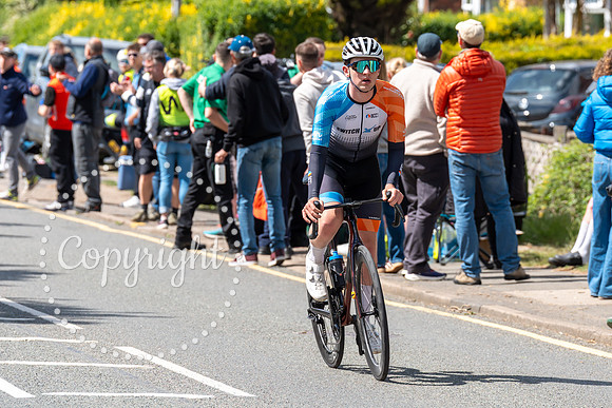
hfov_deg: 7.2
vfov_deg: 4.8
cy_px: 121
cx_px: 319
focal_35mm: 287
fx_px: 4882
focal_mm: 200
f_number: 5.6
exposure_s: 1/1000
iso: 320
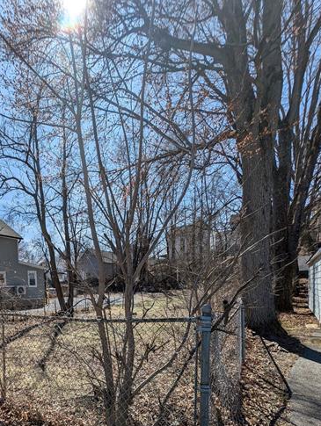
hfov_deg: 66.4
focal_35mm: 19
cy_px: 308
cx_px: 99
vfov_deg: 79.5
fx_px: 234
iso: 42
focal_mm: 2.23
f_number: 1.95
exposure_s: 1/2242
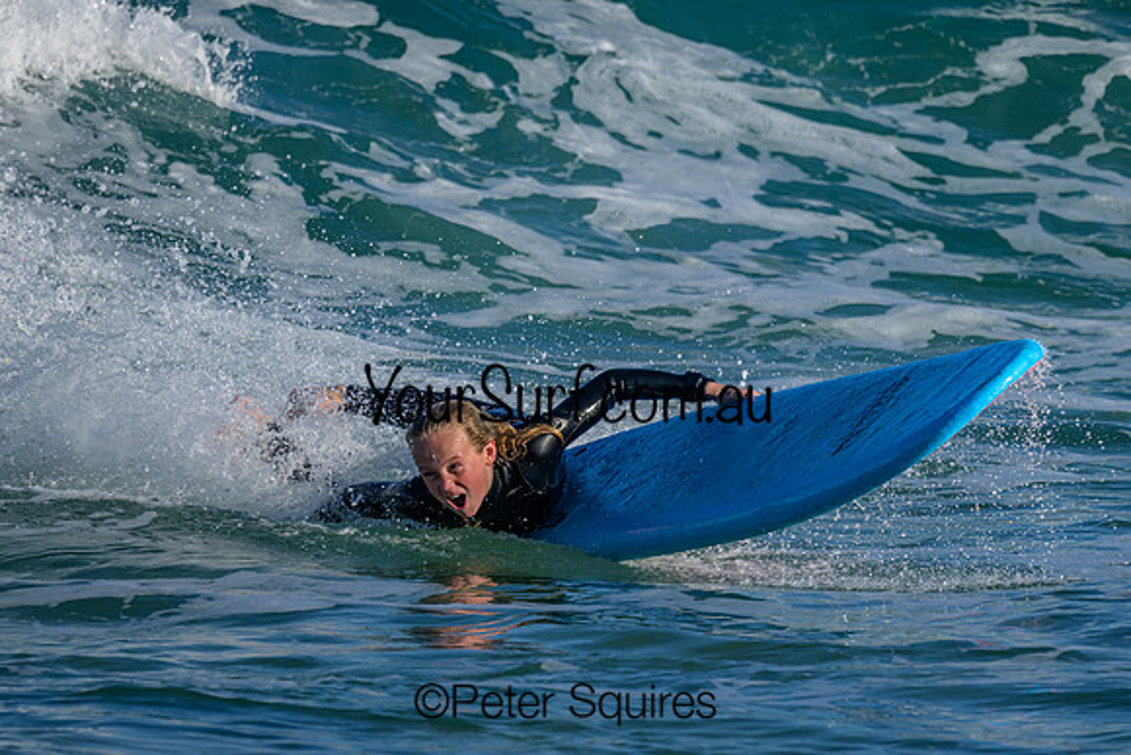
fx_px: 34519
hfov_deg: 1.9
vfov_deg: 1.3
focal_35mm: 1099
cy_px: 384
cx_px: 644
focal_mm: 800
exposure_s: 1/2000
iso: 450
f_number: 8
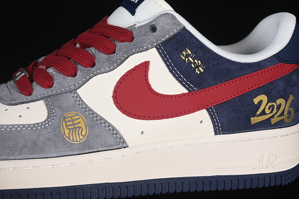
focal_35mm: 75
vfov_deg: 18.2
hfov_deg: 27.0
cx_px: 150
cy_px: 100
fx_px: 623
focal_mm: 50
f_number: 7.1
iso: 160
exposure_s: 1/80
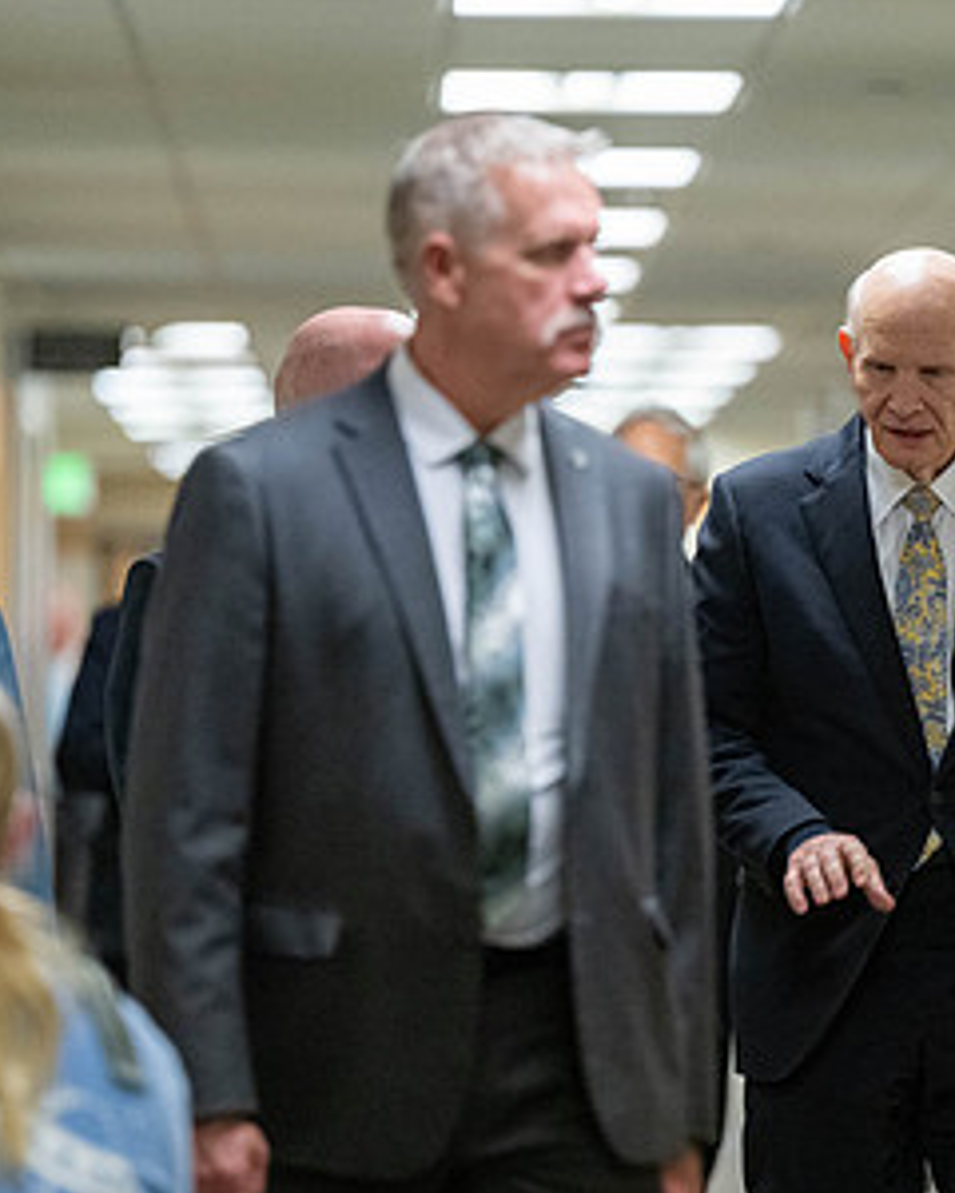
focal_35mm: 363
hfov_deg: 4.3
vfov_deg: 5.3
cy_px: 670
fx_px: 12825
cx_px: 684
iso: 3200
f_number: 2.8
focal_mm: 200
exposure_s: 1/400
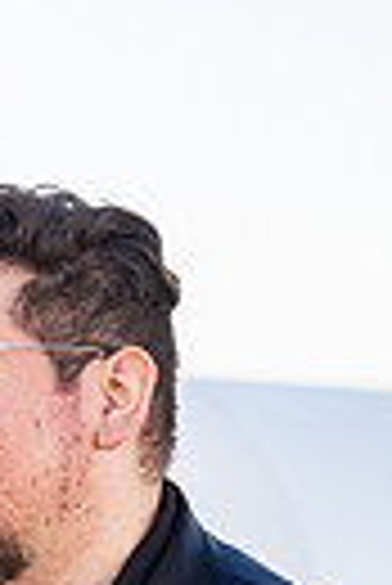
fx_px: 4219
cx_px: -800
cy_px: 792
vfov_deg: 7.8
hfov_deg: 5.0
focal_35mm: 259
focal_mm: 50
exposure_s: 1/2500
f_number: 1.4
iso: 200
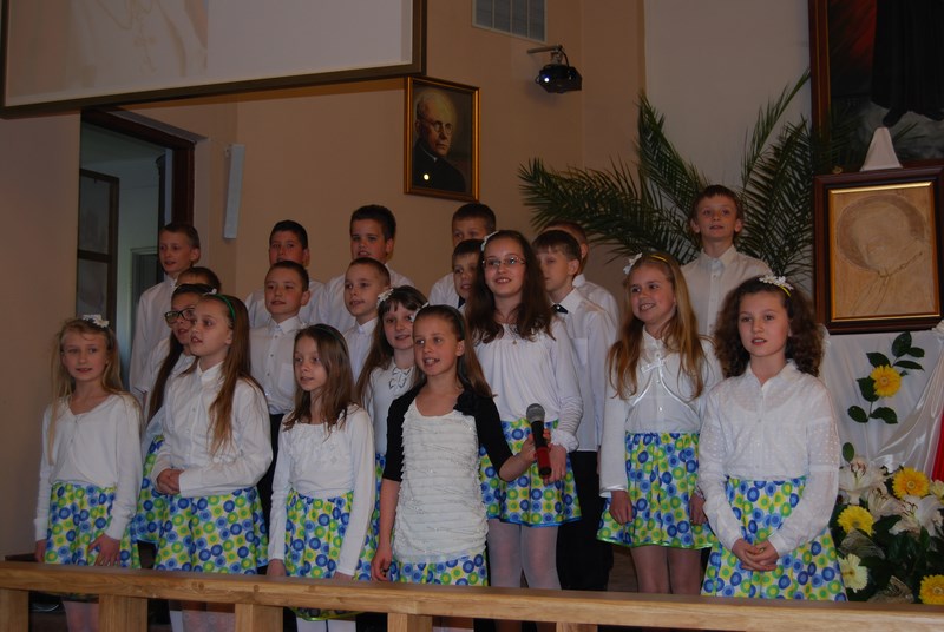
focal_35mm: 48
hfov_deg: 41.1
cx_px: 472
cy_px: 316
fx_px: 1261
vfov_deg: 28.2
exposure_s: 1/60
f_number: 4.5
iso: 200
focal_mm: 32
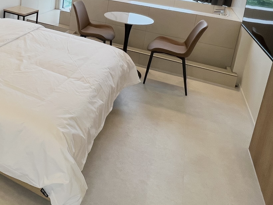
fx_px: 252
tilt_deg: -11.5
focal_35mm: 32
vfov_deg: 39.3
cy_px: 3
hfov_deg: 52.5
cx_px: 48
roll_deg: -4.6
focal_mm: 1.57
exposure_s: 1/120
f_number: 1.8
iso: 64
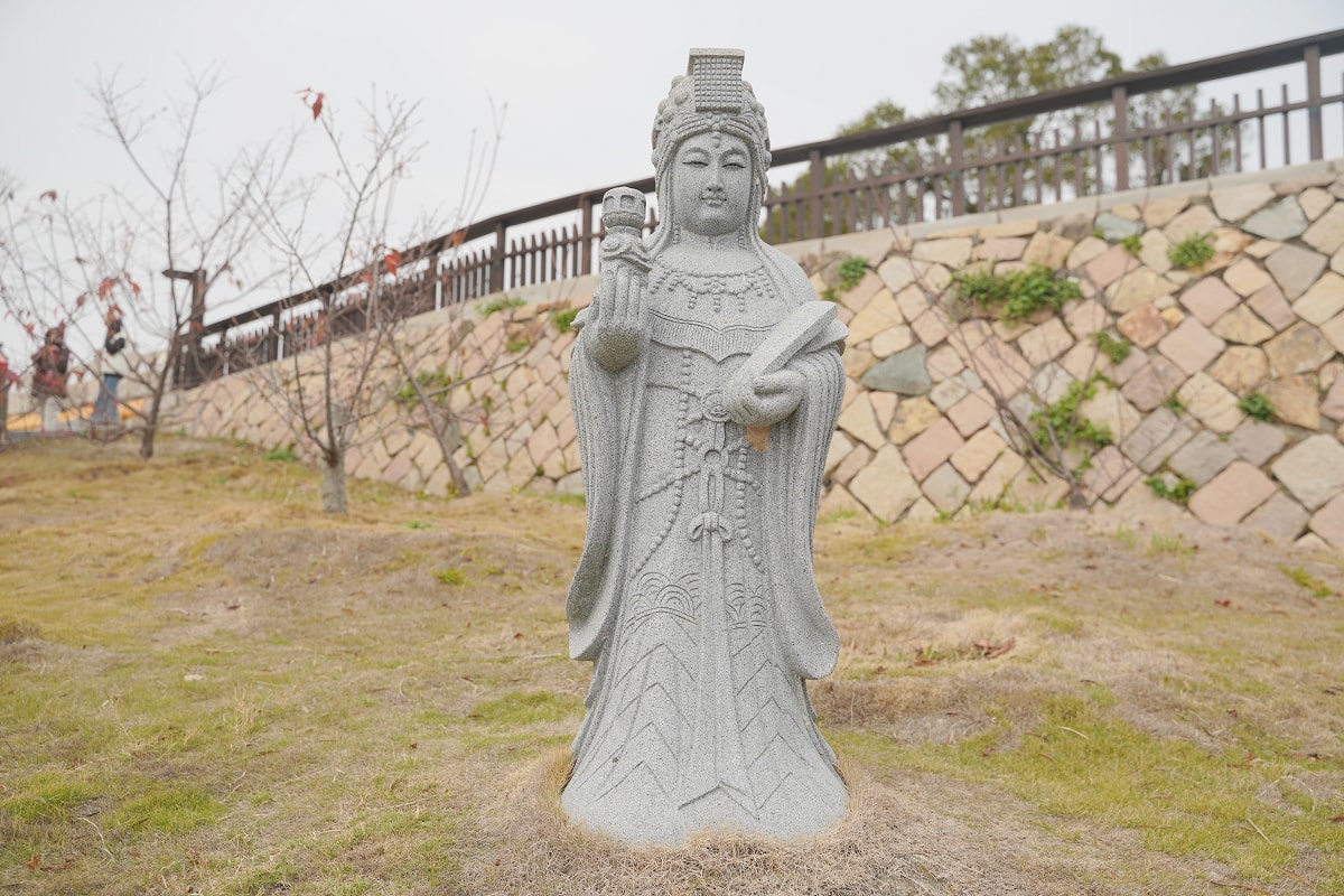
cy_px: 448
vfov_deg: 42.3
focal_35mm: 31
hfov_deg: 60.3
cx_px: 672
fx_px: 1157
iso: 100
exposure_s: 1/400
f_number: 4.5
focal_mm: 31
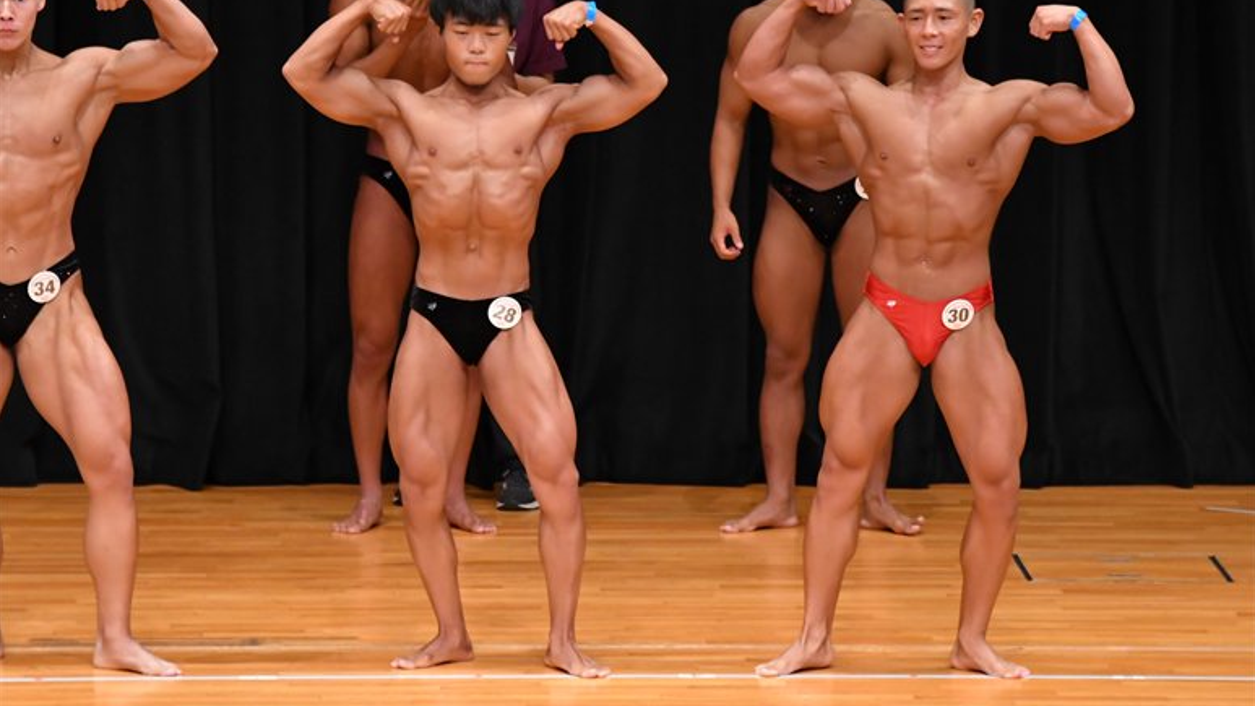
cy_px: 321
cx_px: 628
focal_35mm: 315
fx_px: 10484
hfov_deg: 6.9
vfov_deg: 3.9
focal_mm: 200
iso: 4000
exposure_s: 1/400
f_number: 5.6
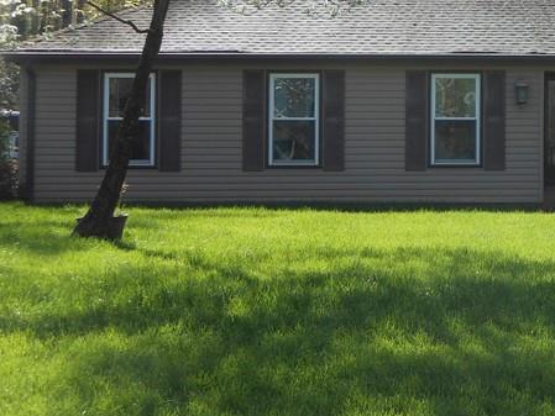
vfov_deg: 14.9
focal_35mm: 98
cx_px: 554
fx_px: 1572
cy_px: 40
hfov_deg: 19.5
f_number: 3.8
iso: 80
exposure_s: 1/320
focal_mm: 7.7
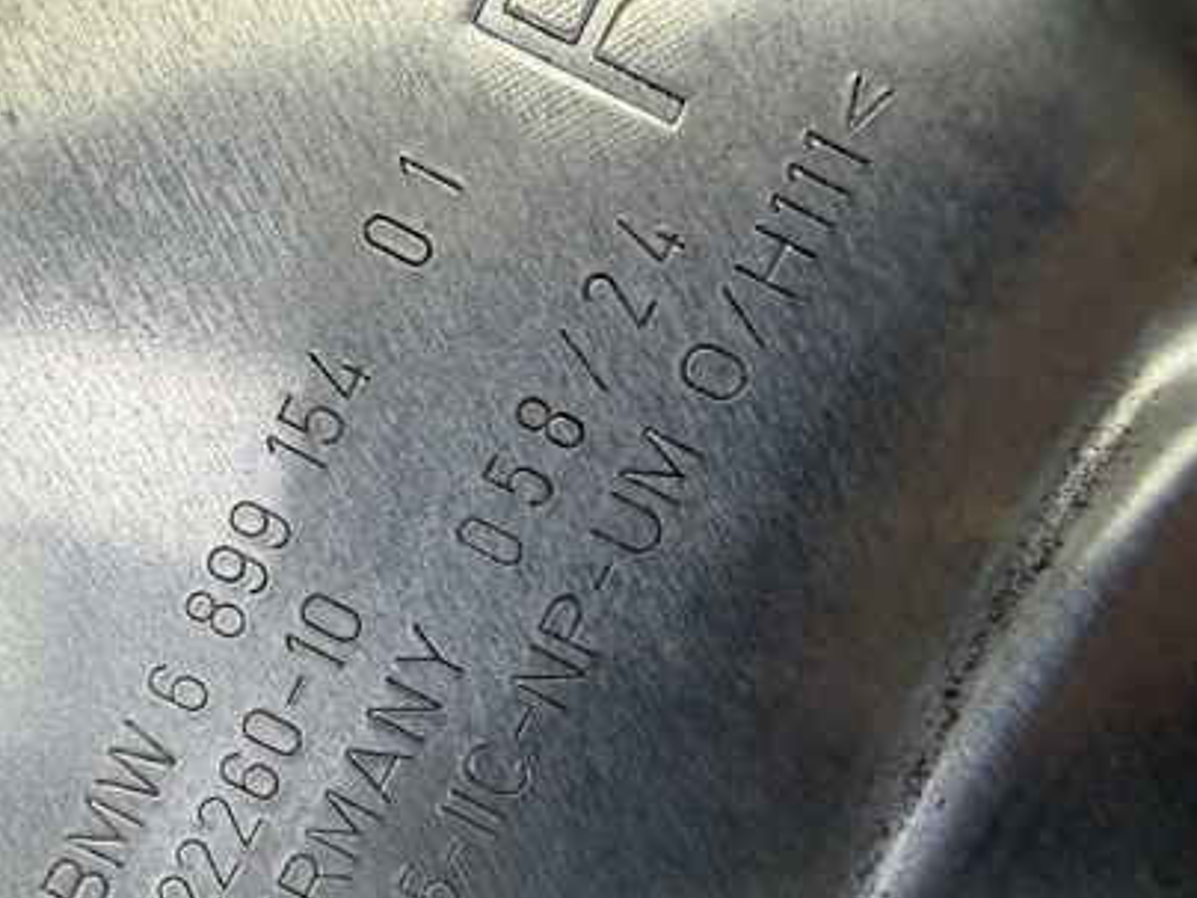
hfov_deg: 48.8
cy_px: 612
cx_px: 519
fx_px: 1314
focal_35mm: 38
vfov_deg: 37.2
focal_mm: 2.22
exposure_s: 1/100
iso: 250
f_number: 2.2
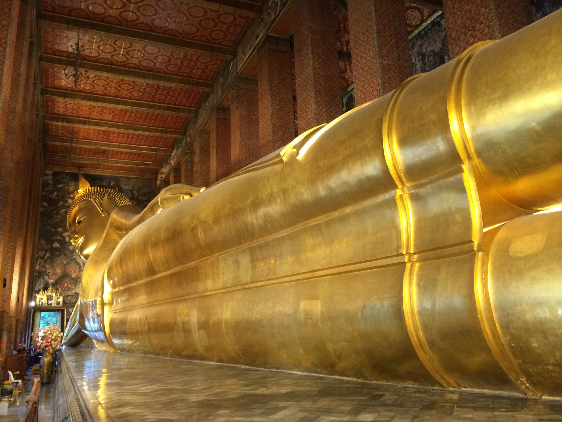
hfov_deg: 60.0
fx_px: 487
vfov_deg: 46.8
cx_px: 281
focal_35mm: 30
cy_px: 211
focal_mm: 4.12
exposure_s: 1/30
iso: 200
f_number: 2.2
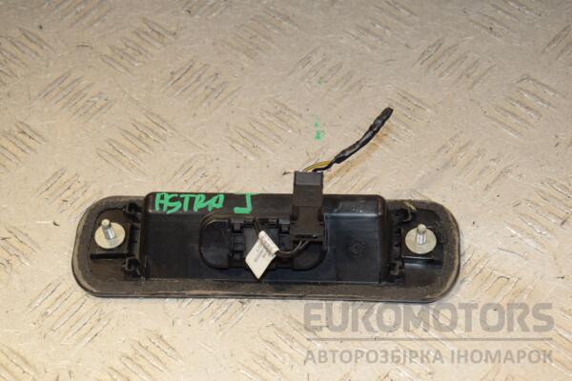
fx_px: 1382
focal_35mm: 87
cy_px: 190
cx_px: 286
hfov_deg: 23.4
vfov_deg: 15.7
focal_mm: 58
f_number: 7.1
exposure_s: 1/200
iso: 800
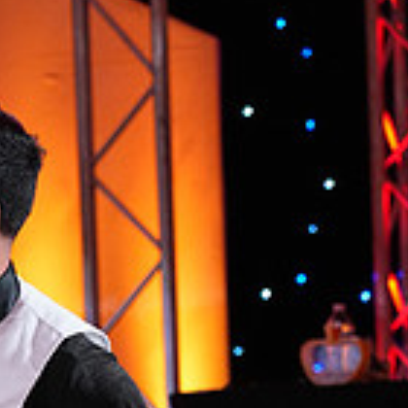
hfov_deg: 4.7
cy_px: 778
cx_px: -124
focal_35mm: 371
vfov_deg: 4.7
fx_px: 4947
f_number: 4.5
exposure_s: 1/400
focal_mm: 105
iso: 5000
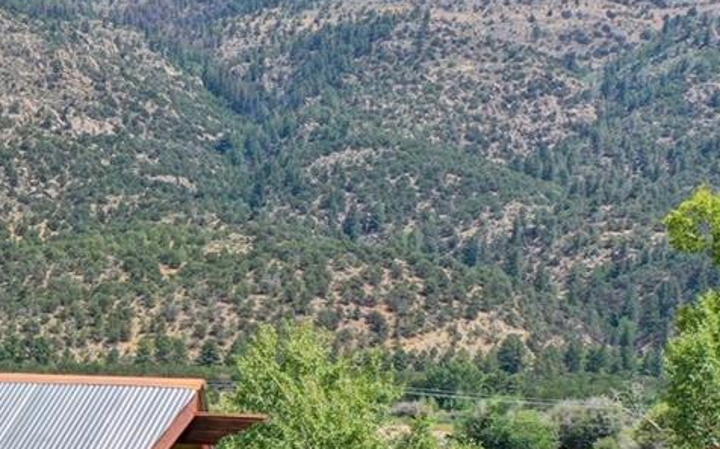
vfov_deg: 12.9
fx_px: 1883
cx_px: -421
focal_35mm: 96
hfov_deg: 18.6
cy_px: 679
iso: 100
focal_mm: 10.3
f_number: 4
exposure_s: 1/1000
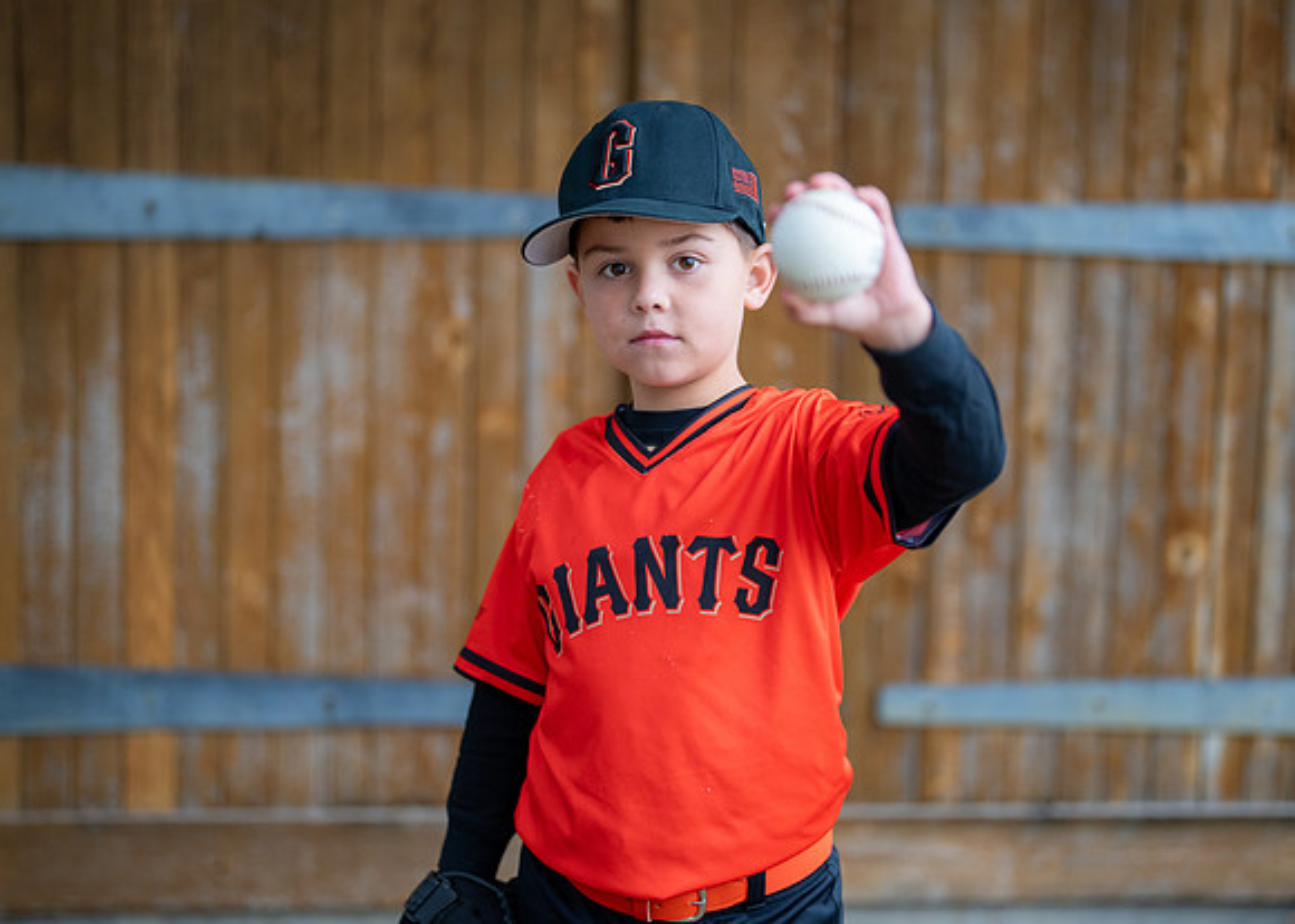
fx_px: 2135
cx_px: 664
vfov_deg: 24.4
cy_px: 445
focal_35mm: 58
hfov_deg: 33.7
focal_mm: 50
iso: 500
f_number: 1.2
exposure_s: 1/800
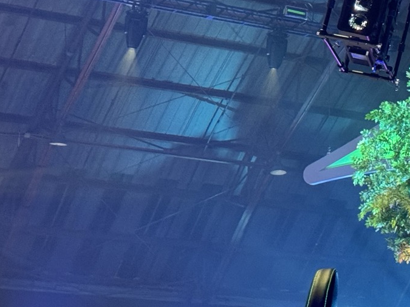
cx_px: 438
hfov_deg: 15.1
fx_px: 1516
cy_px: -29
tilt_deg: +14.1
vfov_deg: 11.4
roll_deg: -4.1
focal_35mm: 128
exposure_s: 1/40
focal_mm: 6.76
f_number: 1.78
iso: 500
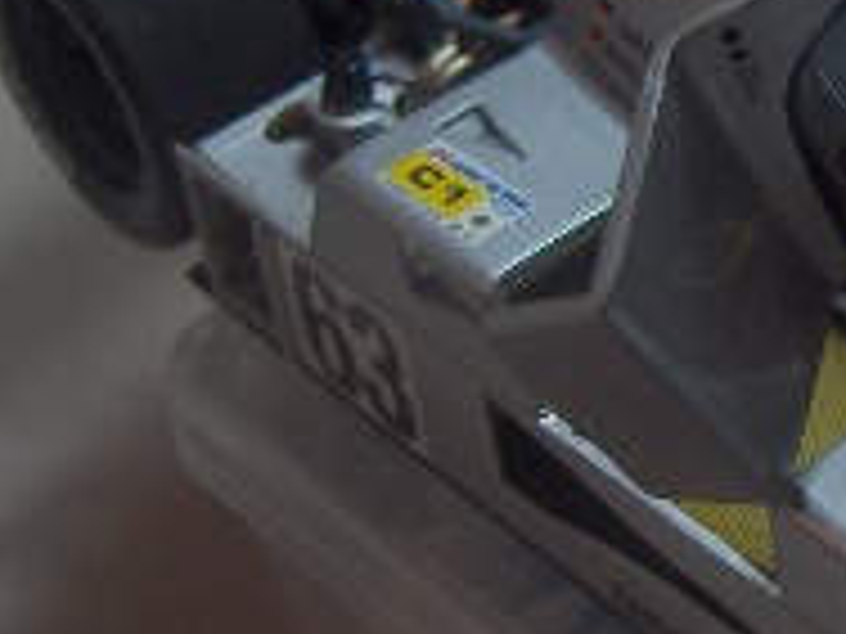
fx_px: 3250
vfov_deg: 11.1
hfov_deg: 14.4
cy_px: 364
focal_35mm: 133
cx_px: 968
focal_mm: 8
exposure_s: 1/94.8
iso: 200
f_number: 2.8
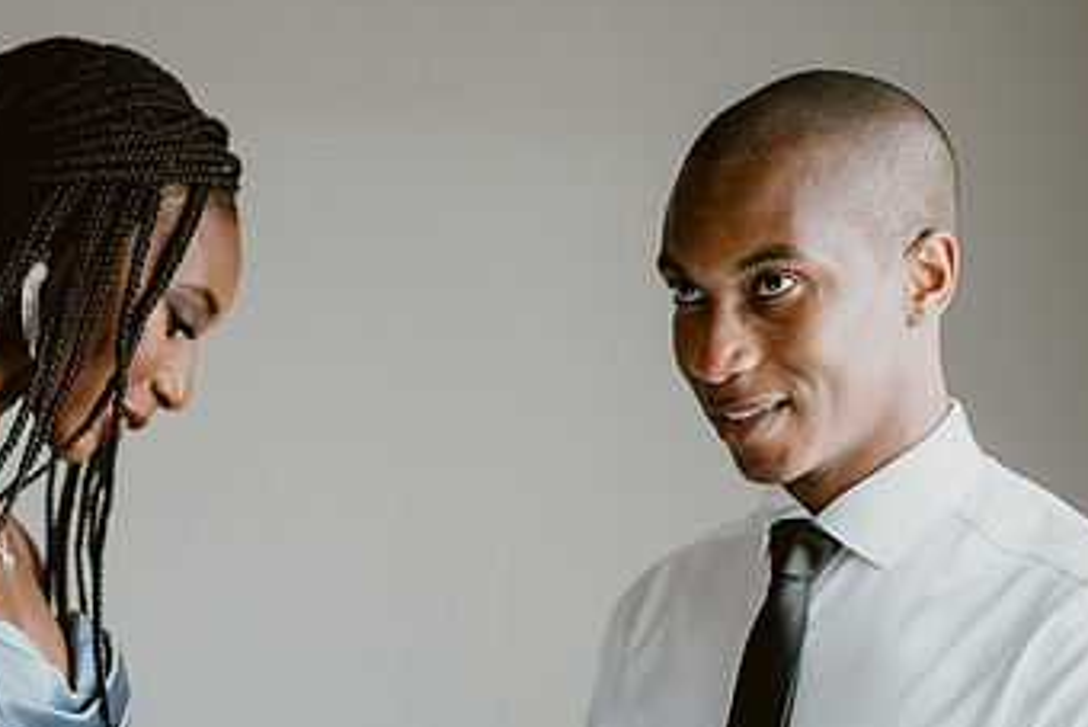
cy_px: 600
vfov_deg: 9.4
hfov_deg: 14.1
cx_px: 470
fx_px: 4384
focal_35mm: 145
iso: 400
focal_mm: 85
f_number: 2.5
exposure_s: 1/160
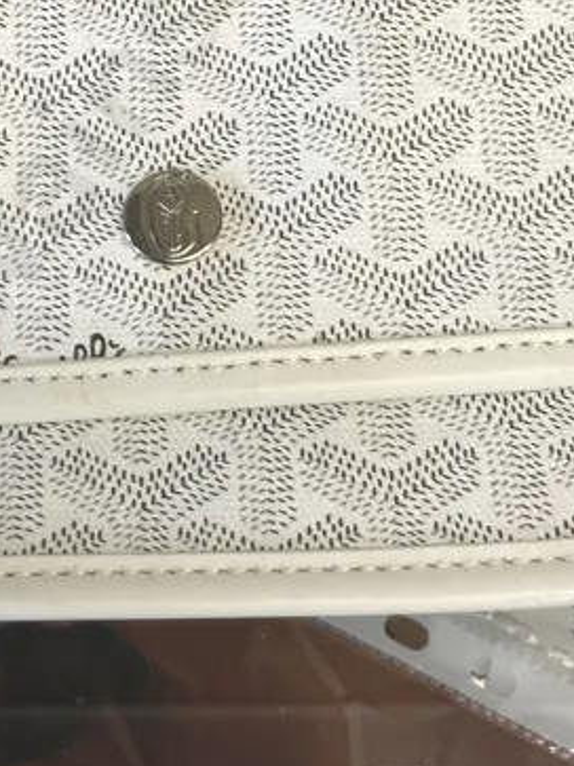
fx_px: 1748
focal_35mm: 79
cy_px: 49
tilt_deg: -58.7
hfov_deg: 18.6
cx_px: 160
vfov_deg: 23.9
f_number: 1.8
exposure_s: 1/50
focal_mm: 3.99
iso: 50
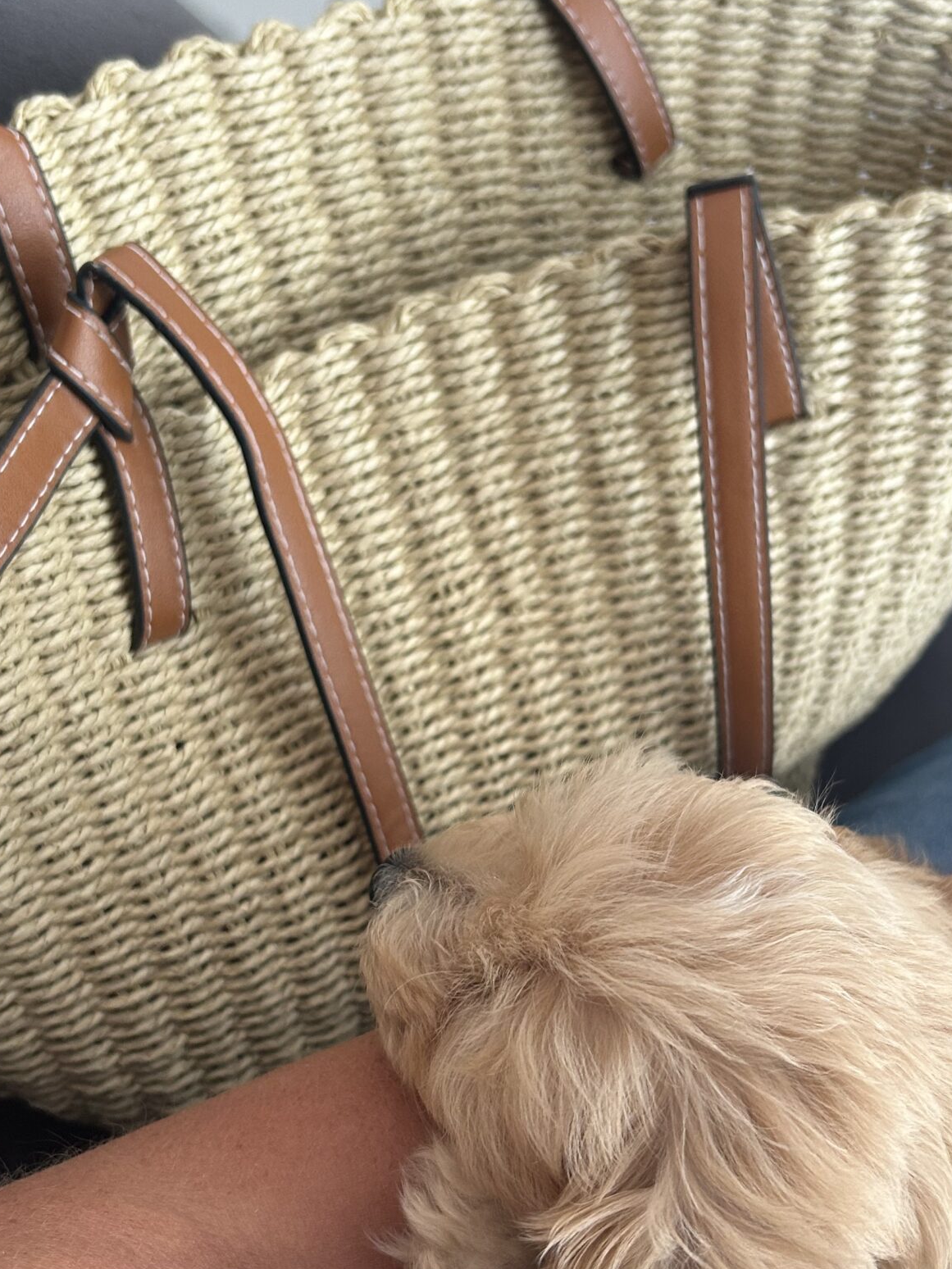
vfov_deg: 43.7
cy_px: 739
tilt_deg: -64.4
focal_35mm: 43
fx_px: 1577
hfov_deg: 33.6
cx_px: 435
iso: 125
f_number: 1.5
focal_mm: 5.7
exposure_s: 1/100
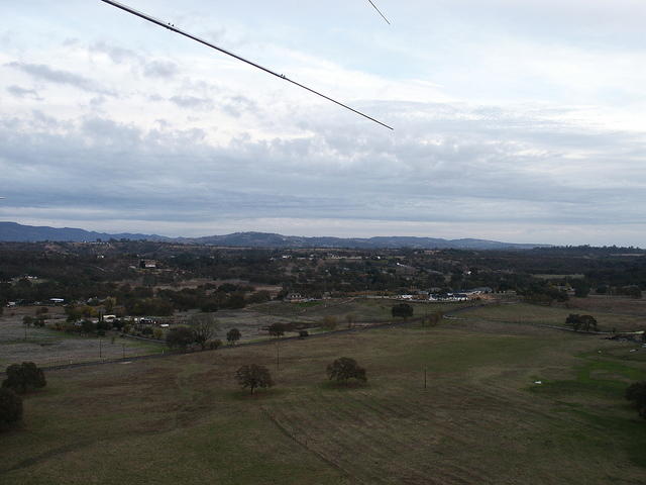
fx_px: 653
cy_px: 242
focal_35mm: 35
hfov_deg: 52.6
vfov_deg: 40.7
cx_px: 323
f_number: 3
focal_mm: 7.19
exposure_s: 1/125
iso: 64
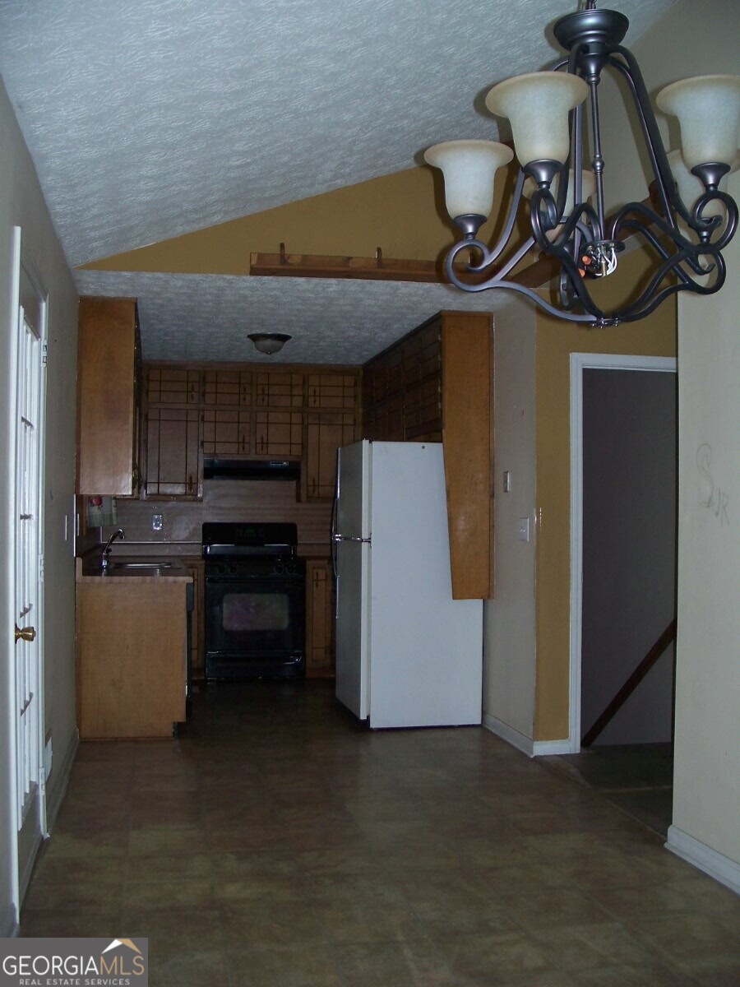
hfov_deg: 38.7
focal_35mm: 37
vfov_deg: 50.1
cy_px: 494
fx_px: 1055
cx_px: 370
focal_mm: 7.8
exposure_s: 1/60
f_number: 2.8
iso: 200
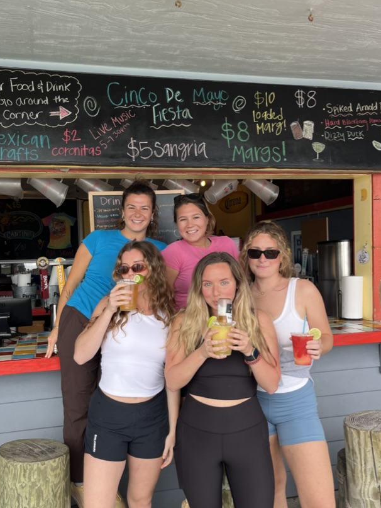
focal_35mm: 33
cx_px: 162
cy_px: 266
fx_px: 484
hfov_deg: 42.9
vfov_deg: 55.3
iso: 50
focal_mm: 5.1
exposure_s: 1/592
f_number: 1.6
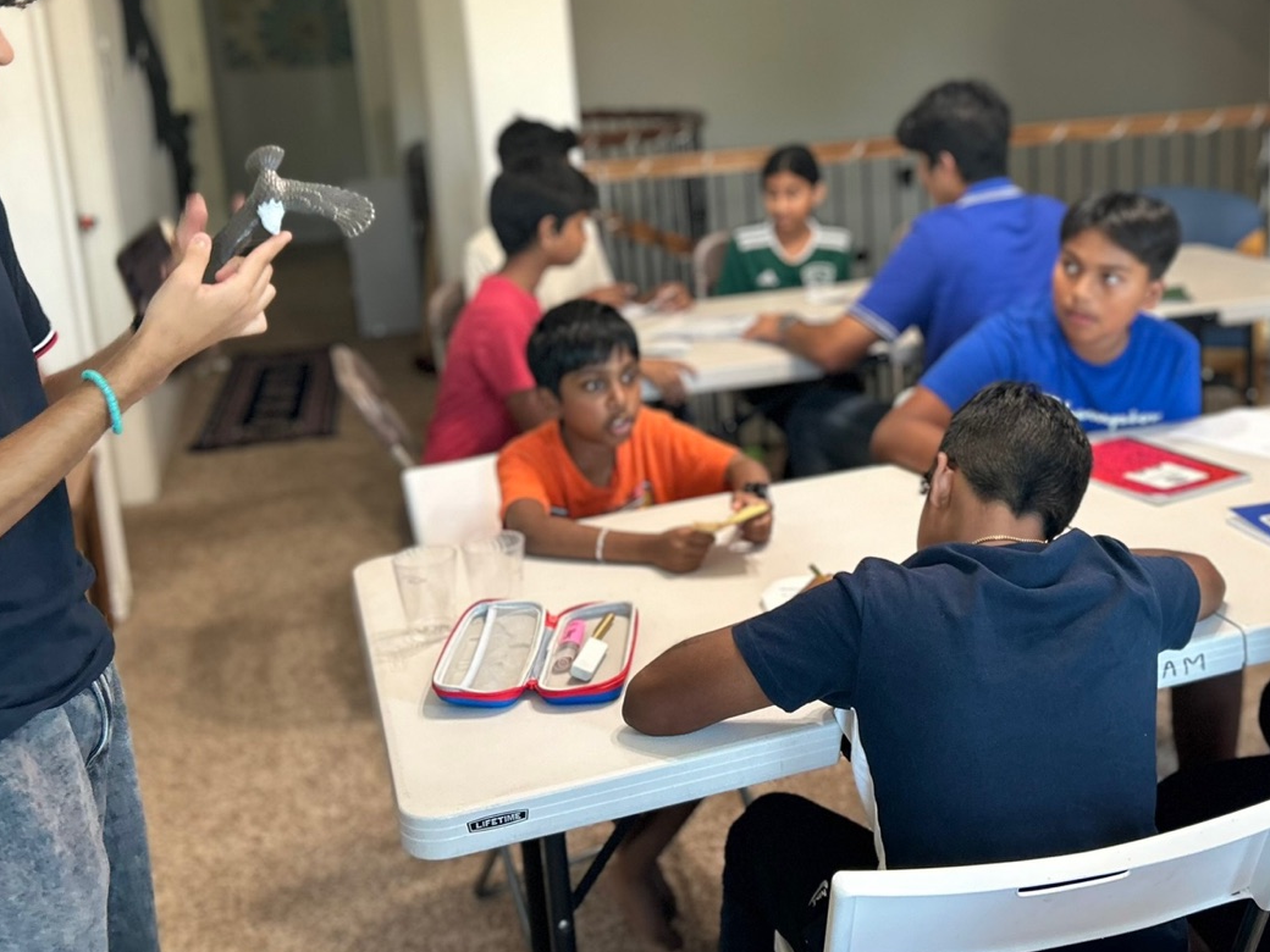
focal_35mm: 40
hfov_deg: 46.4
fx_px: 1468
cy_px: 306
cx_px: 791
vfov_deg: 35.6
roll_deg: +3.6
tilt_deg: -11.1
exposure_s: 1/60
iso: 160
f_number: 1.5
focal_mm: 5.7
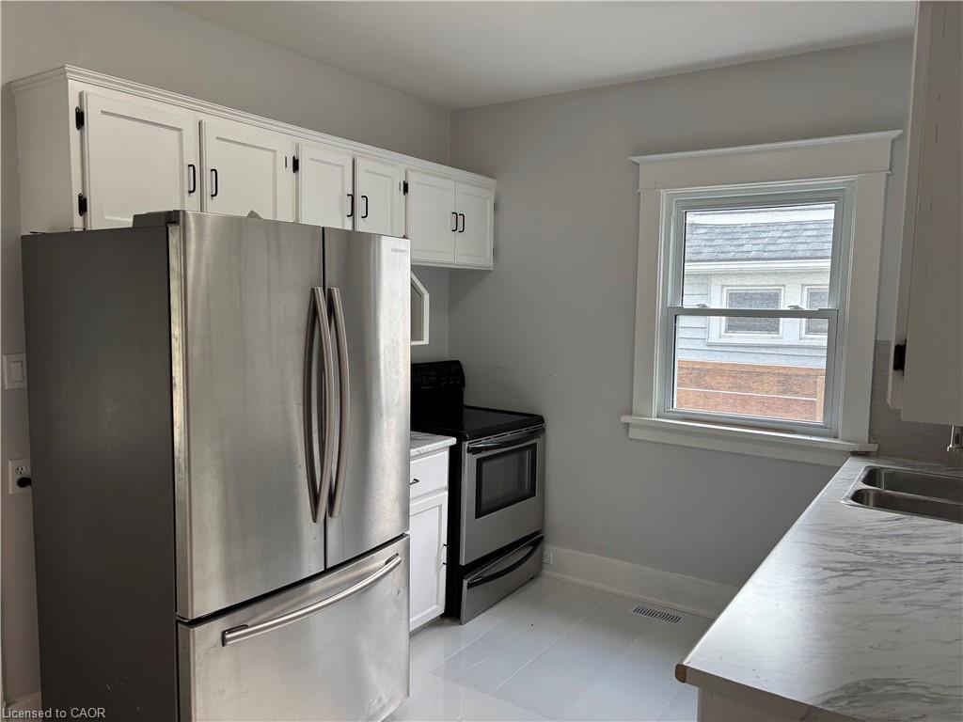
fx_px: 723
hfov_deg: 67.3
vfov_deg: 53.1
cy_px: 361
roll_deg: -1.5
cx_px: 482
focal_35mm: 26
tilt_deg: -6.4
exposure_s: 1/120
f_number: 1.6
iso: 100
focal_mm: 5.96
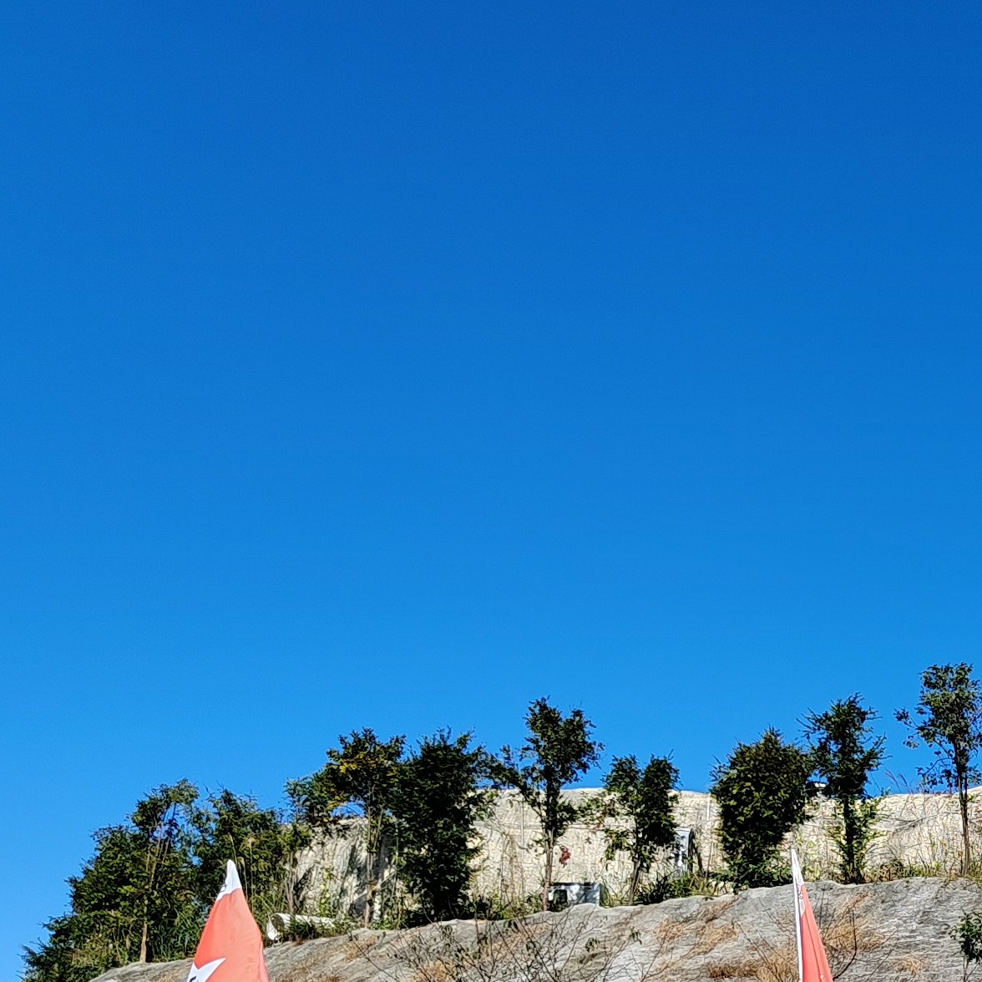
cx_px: 1374
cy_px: 978
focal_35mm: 74
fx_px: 2375
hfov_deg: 20.7
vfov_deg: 22.5
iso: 100
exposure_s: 1/780
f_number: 1.8
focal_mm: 6.14
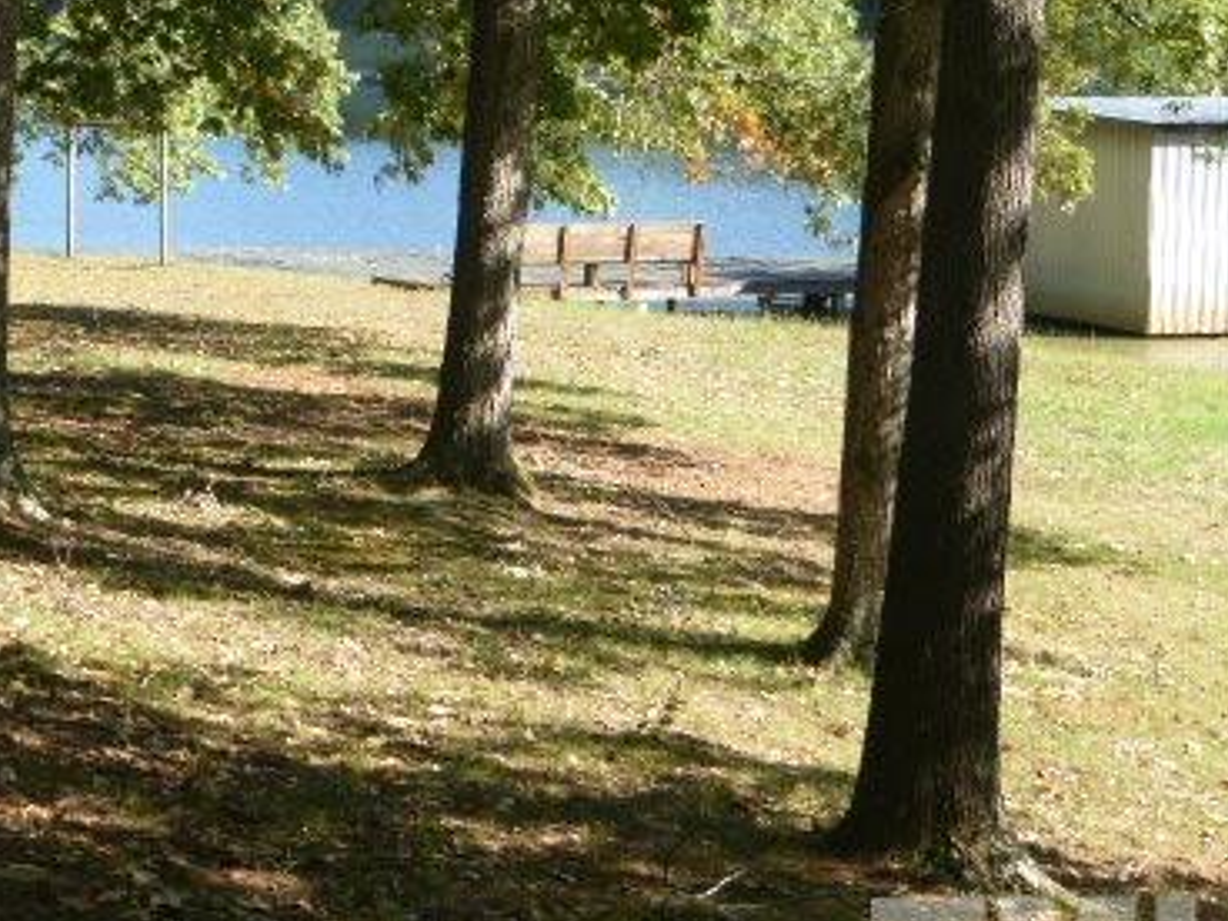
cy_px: 257
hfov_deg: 18.5
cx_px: 350
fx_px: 3760
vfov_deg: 13.9
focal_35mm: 106
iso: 100
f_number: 4.7
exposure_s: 1/160
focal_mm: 10.3
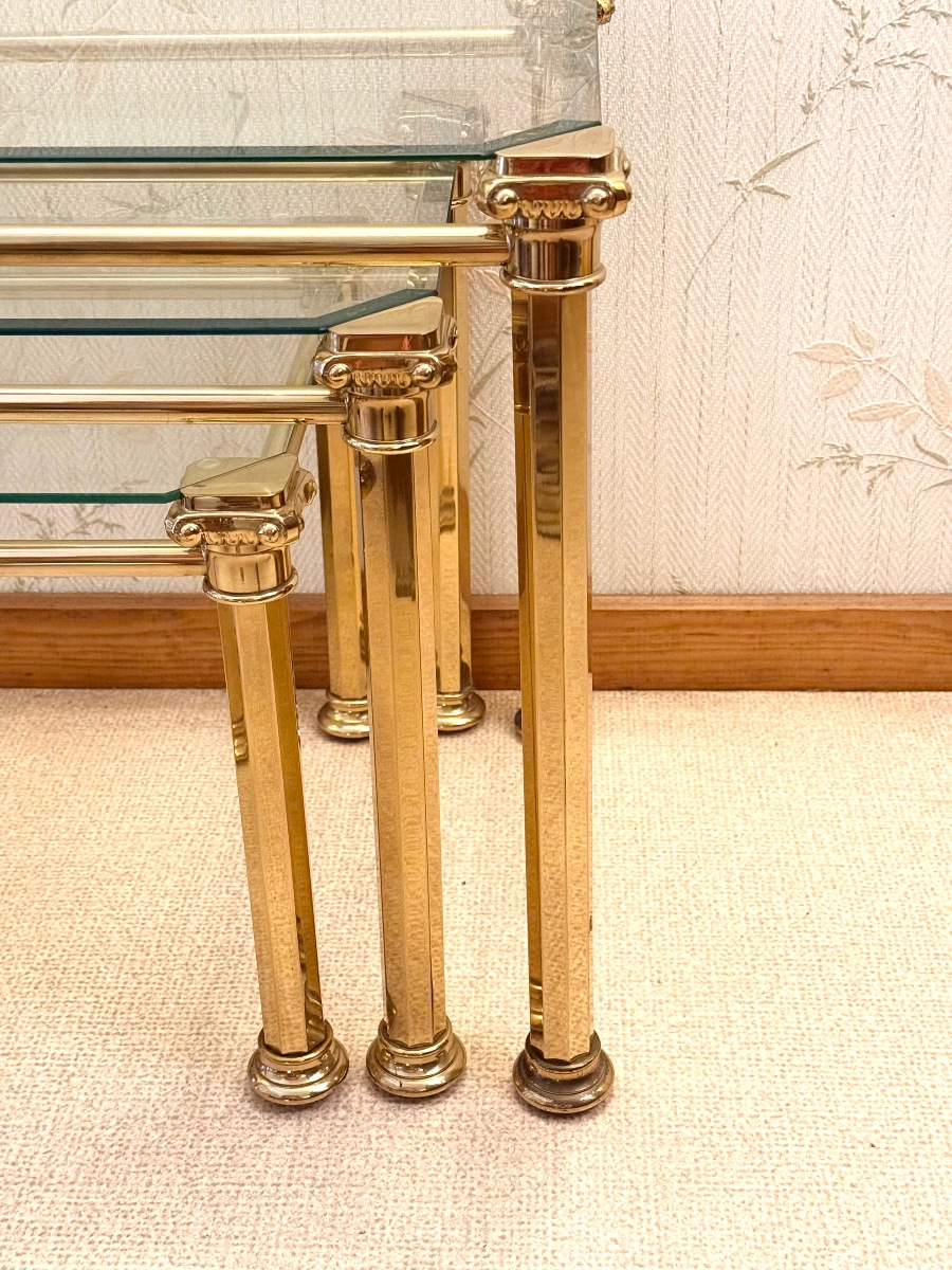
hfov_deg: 30.3
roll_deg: +0.9
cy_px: 635
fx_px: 1760
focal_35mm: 48
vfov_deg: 39.7
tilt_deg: -29.4
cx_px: 476
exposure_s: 1/33
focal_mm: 6.76
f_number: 1.78
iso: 500
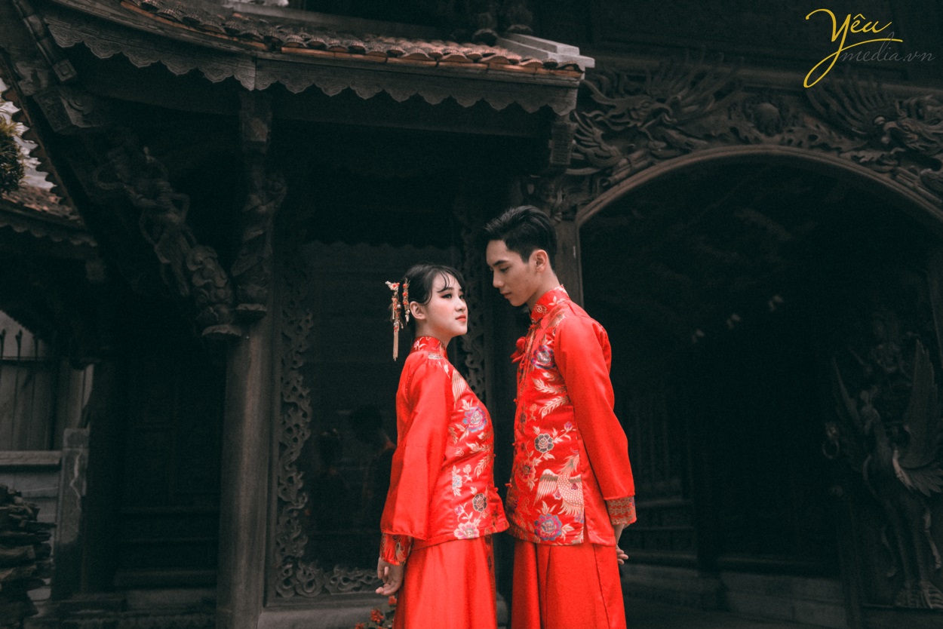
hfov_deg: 55.8
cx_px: 472
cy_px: 314
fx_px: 891
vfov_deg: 38.9
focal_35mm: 34
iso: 100
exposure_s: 1/500
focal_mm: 34
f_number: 2.8
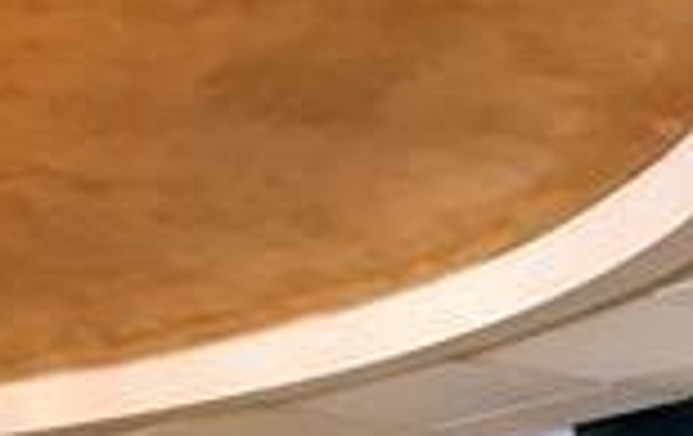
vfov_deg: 10.3
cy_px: 670
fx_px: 2328
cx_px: -454
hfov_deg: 15.2
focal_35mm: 123
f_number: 1.8
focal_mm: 3.99
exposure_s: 1/15
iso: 80
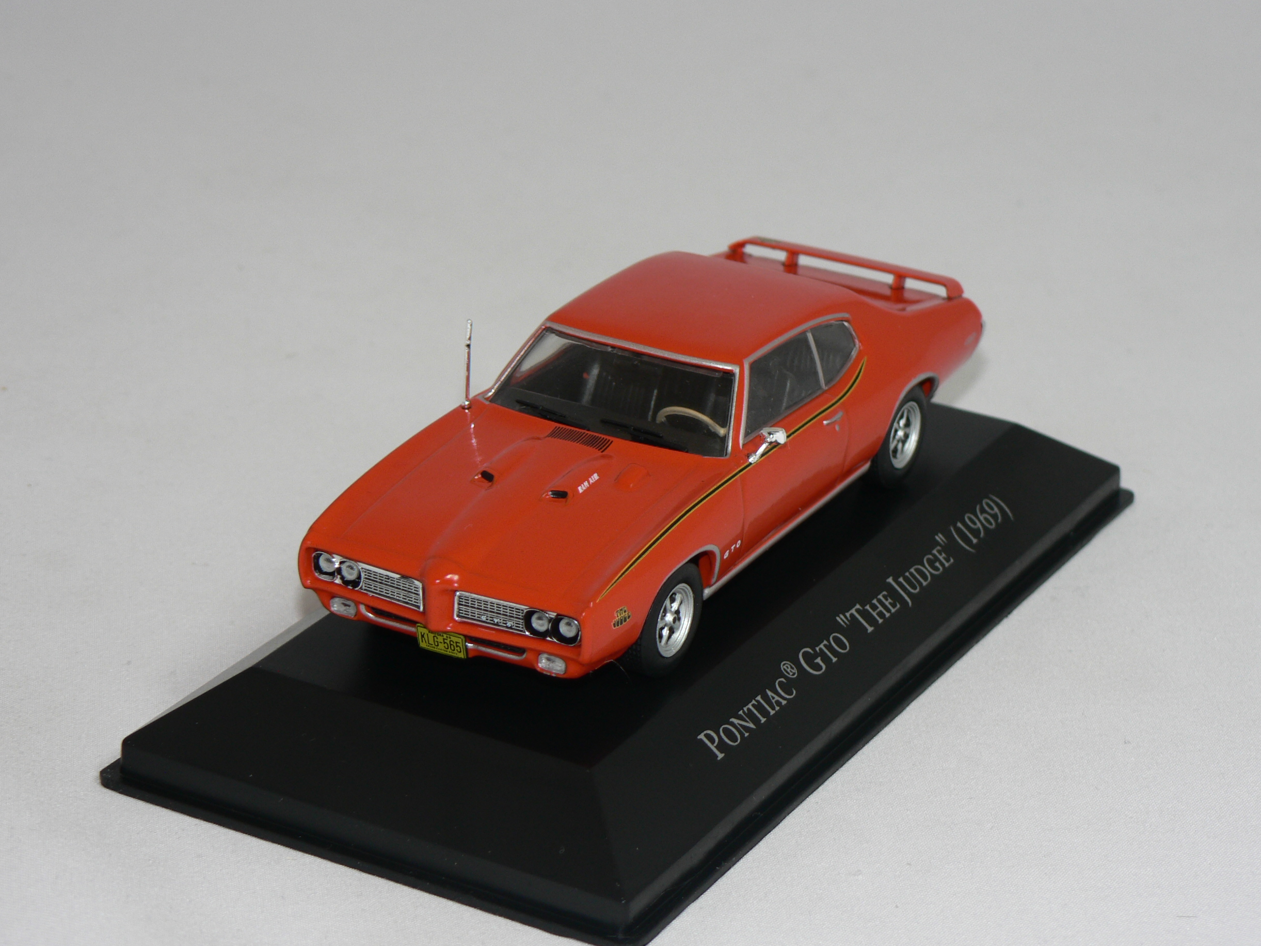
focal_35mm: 109
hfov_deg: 18.0
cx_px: 641
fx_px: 3970
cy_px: 486
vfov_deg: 13.6
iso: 80
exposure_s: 1/60
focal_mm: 17.3
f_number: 3.2
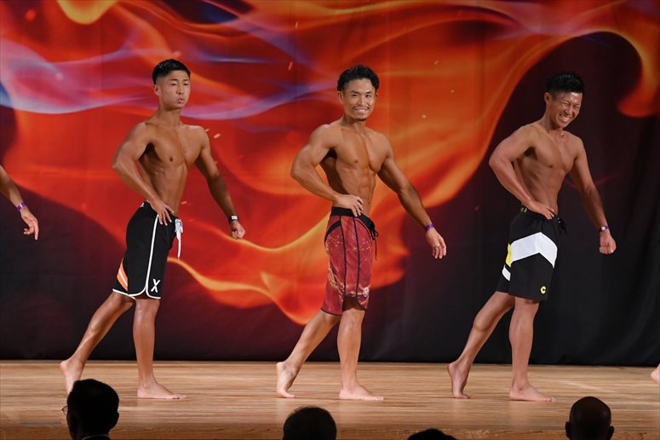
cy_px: 220
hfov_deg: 9.5
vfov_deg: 6.3
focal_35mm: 217
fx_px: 3976
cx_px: 330
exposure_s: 1/400
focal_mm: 145
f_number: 5.6
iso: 3200
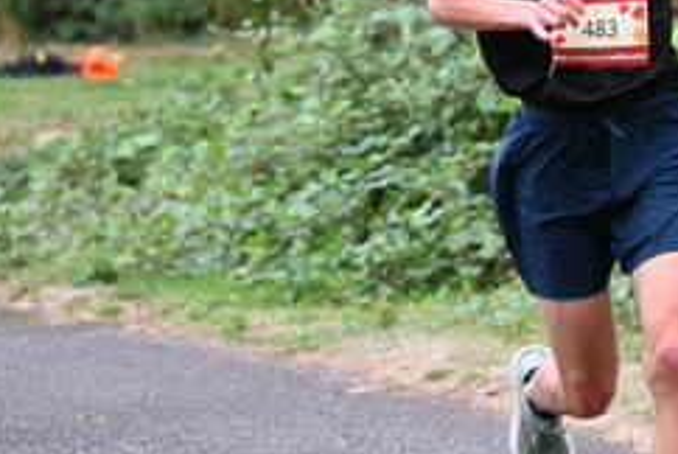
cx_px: 619
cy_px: -57
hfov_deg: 4.5
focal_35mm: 454
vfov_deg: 3.0
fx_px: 8561
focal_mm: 200
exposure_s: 1/250
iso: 2500
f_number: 6.3
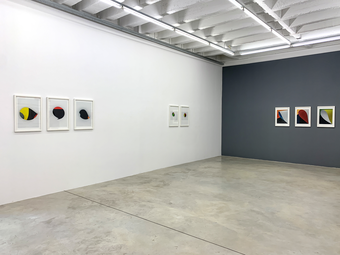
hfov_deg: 67.3
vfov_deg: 53.1
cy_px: 128
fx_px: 255
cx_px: 170
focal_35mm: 26
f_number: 1.8
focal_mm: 4.25
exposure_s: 1/100
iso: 40
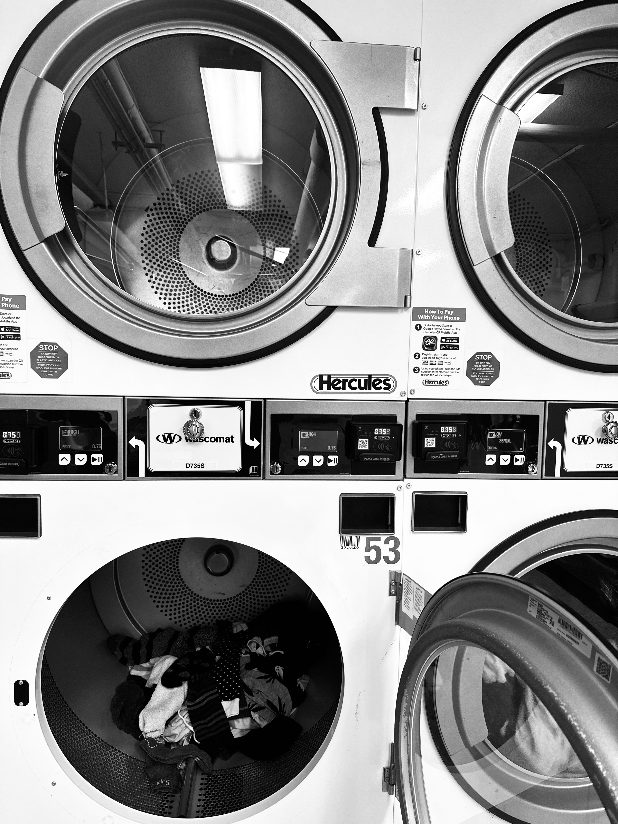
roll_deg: -1.1
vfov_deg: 71.6
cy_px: 412
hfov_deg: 56.8
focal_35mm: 24
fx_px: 571
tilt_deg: -4.4
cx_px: 309
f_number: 1.78
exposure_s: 1/60
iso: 160
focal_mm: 6.86
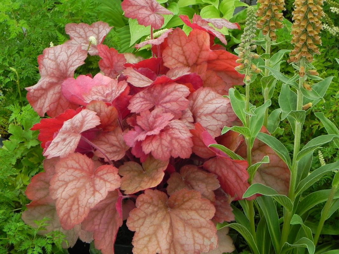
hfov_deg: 15.3
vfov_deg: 11.5
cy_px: 127
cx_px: 170
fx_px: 1263
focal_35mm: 129
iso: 160
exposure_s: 1/160
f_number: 5.6
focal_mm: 23
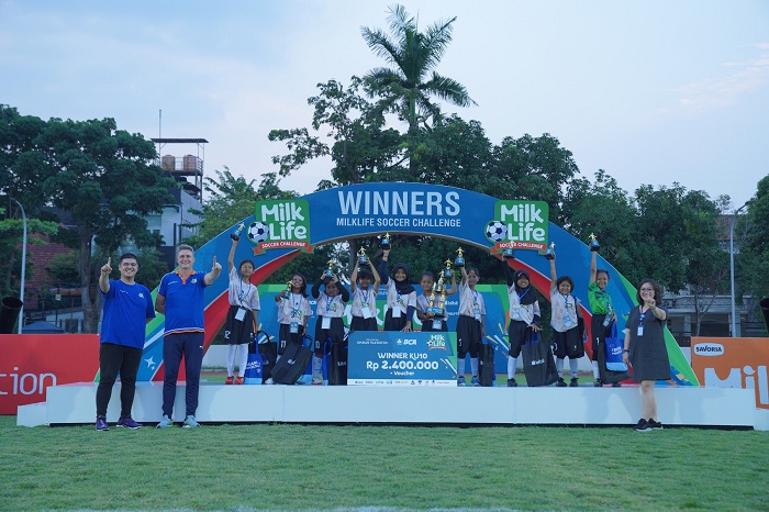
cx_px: 384
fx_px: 1068
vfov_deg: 27.0
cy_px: 256
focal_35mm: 50
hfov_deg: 39.6
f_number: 4
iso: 1000
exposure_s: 1/200
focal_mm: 50
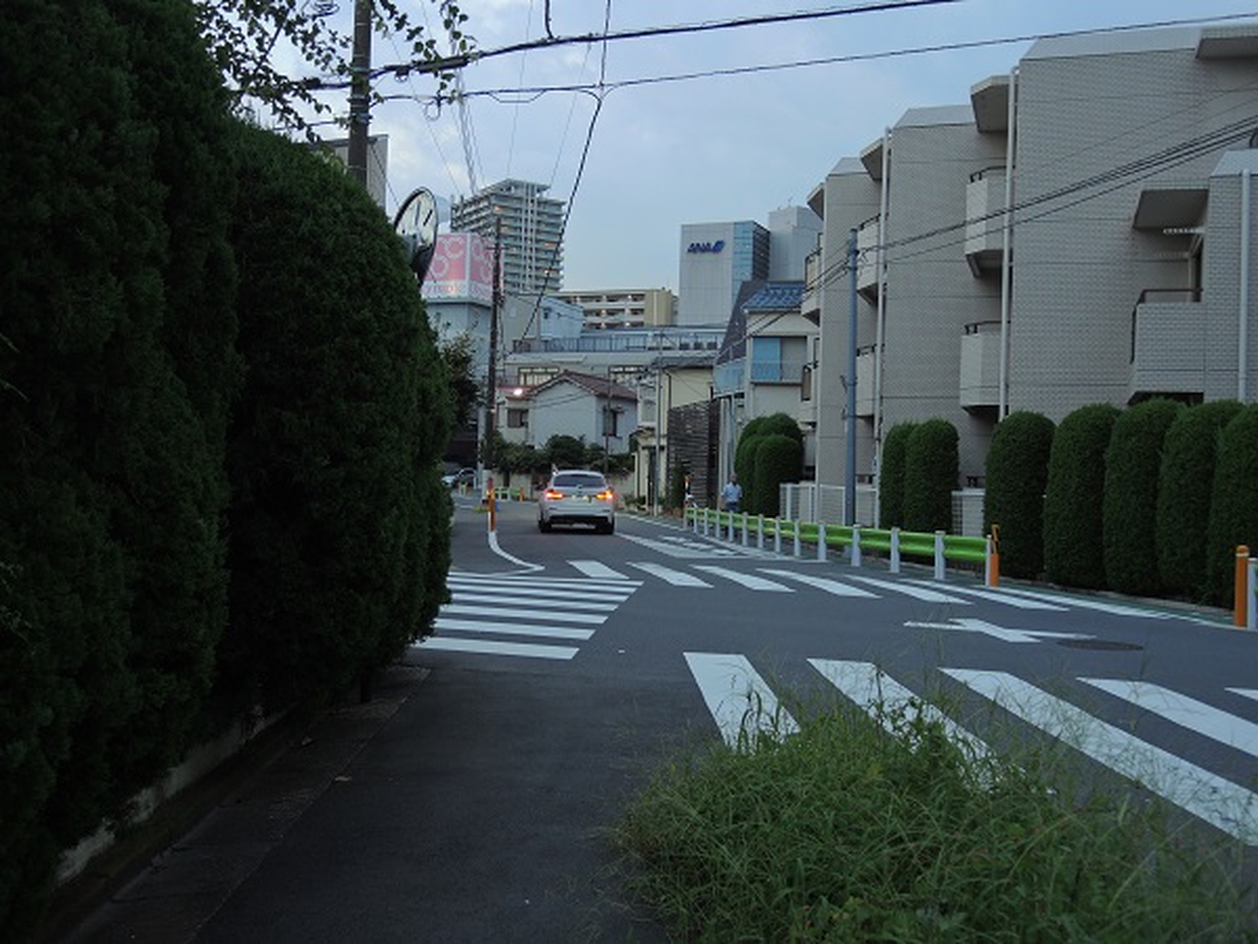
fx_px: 1272
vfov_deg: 40.7
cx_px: 629
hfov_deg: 52.6
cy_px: 472
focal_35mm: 35
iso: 200
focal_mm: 7.6
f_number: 2.5
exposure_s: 1/50
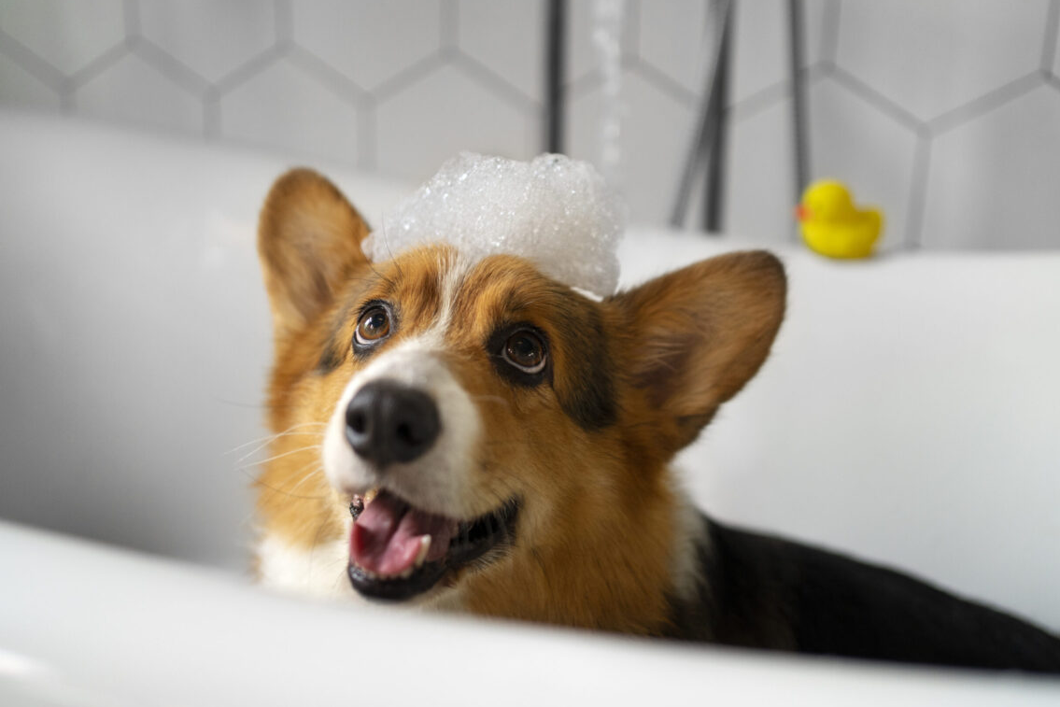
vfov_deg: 35.9
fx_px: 1090
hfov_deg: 51.9
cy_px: 369
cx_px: 538
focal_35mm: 37
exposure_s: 1/200
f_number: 2.2
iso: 800
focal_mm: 35
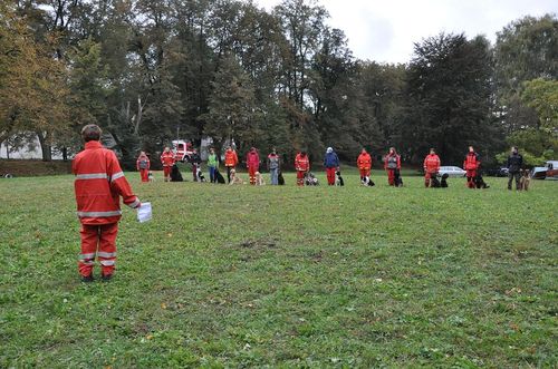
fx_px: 510
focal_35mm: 33
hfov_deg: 57.3
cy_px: 184
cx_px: 279
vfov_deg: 39.8
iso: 800
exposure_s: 1/500
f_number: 6.3
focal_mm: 22
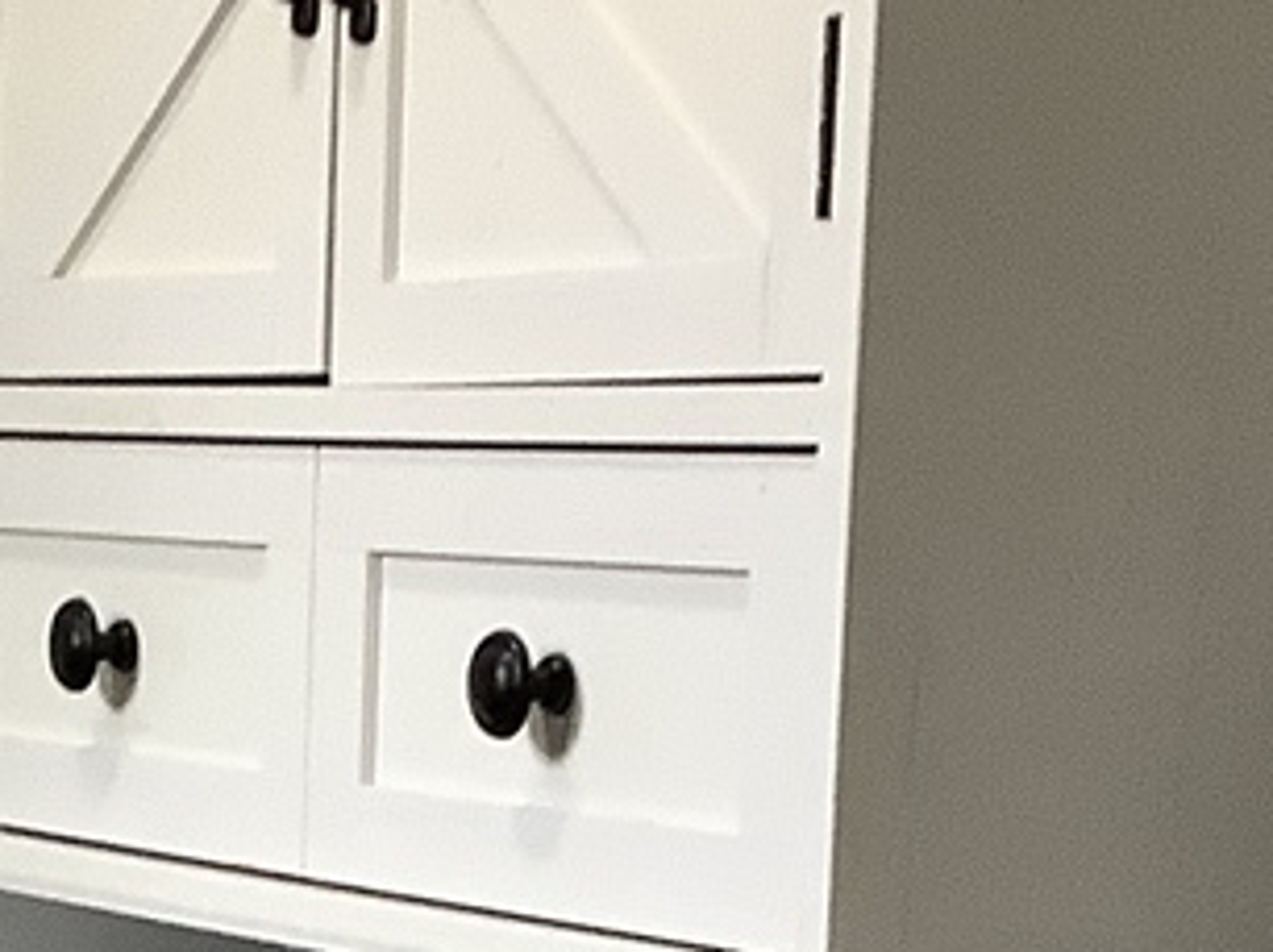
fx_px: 5365
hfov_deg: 13.3
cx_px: -71
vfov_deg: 10.0
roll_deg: -2.6
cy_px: 1176
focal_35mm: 146
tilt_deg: -10.1
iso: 200
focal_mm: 3.3
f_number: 2.4
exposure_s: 1/60
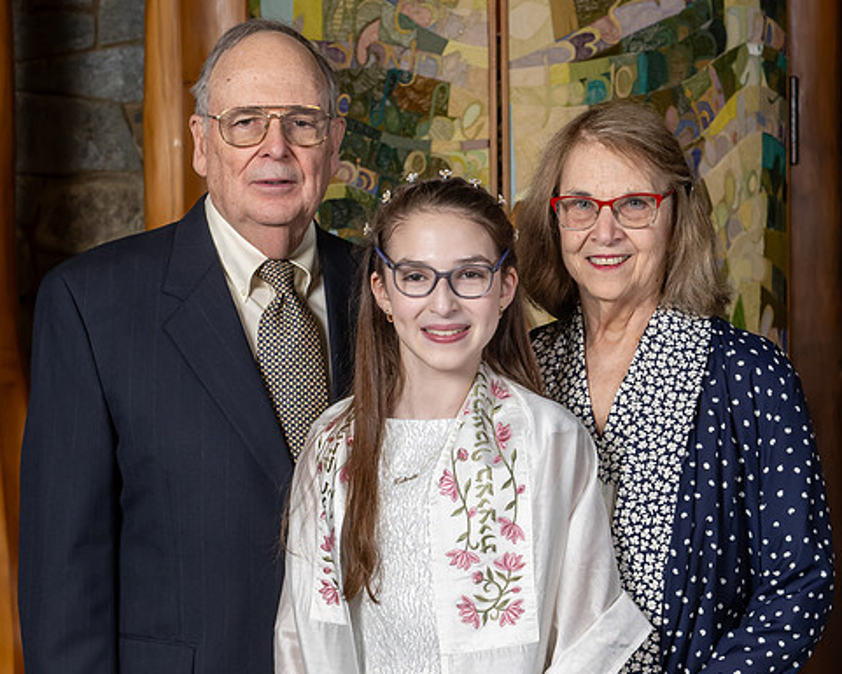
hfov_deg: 19.2
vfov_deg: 15.4
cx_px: 511
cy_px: 343
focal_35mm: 100
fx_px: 2493
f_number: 7.1
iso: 640
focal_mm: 48
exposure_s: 1/200
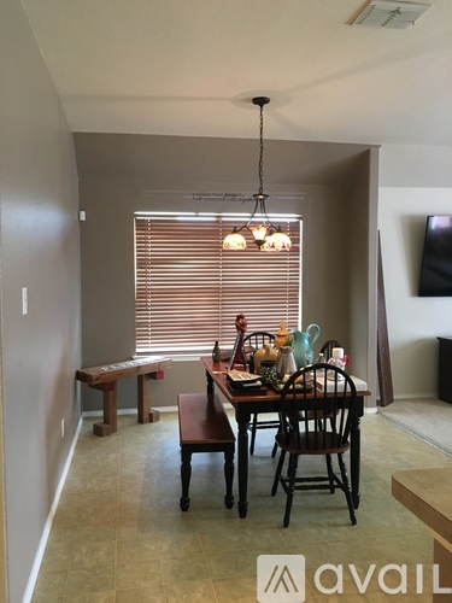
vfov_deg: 61.7
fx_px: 505
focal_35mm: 29
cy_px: 302
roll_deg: +0.1
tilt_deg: -3.1
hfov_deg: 48.2
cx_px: 226
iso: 200
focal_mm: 4.15
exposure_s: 1/24
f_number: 2.2
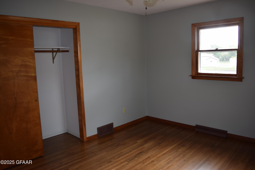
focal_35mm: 27
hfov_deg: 67.4
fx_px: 191
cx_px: 128
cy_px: 85
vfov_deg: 47.9
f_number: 3.5
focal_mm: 18
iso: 100
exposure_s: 1/50
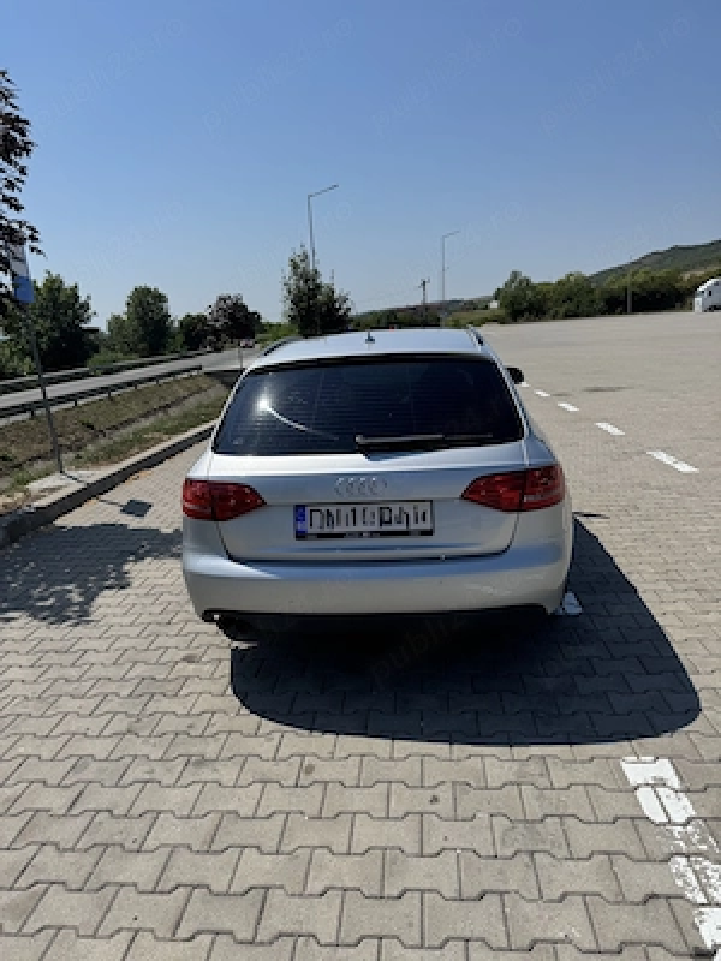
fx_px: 667
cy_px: 480
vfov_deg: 71.6
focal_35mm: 24
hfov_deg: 56.8
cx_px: 360
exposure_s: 1/7937
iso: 80
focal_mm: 6.76
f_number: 1.78
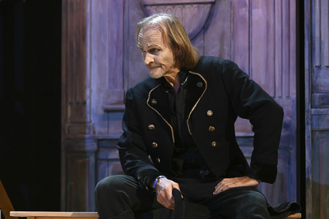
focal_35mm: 170
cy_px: 110
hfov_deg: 12.1
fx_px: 1552
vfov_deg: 8.1
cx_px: 164
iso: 4000
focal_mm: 170
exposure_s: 1/200
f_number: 6.3
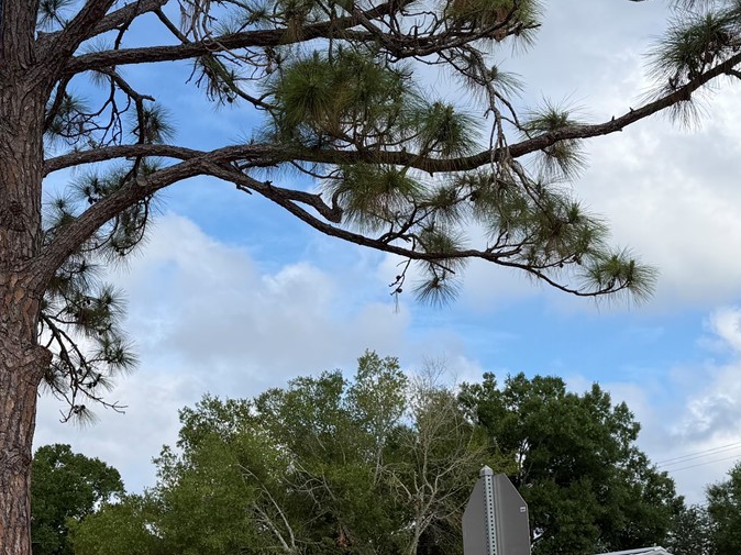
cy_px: 385
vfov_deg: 25.5
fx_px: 1220
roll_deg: +1.7
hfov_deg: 33.8
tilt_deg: +14.5
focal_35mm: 57
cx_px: 376
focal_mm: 6.76
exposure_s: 1/4405
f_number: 1.78
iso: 80
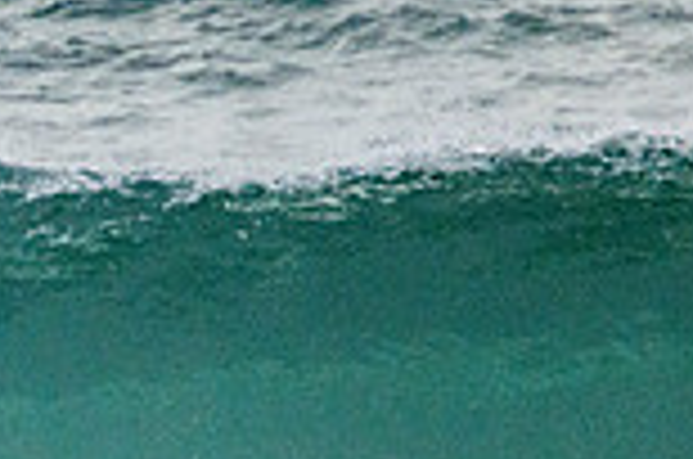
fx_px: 64777
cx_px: -572
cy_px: 738
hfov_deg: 0.6
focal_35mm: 3372
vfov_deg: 0.4
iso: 2500
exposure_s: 1/2000
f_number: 11
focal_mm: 800
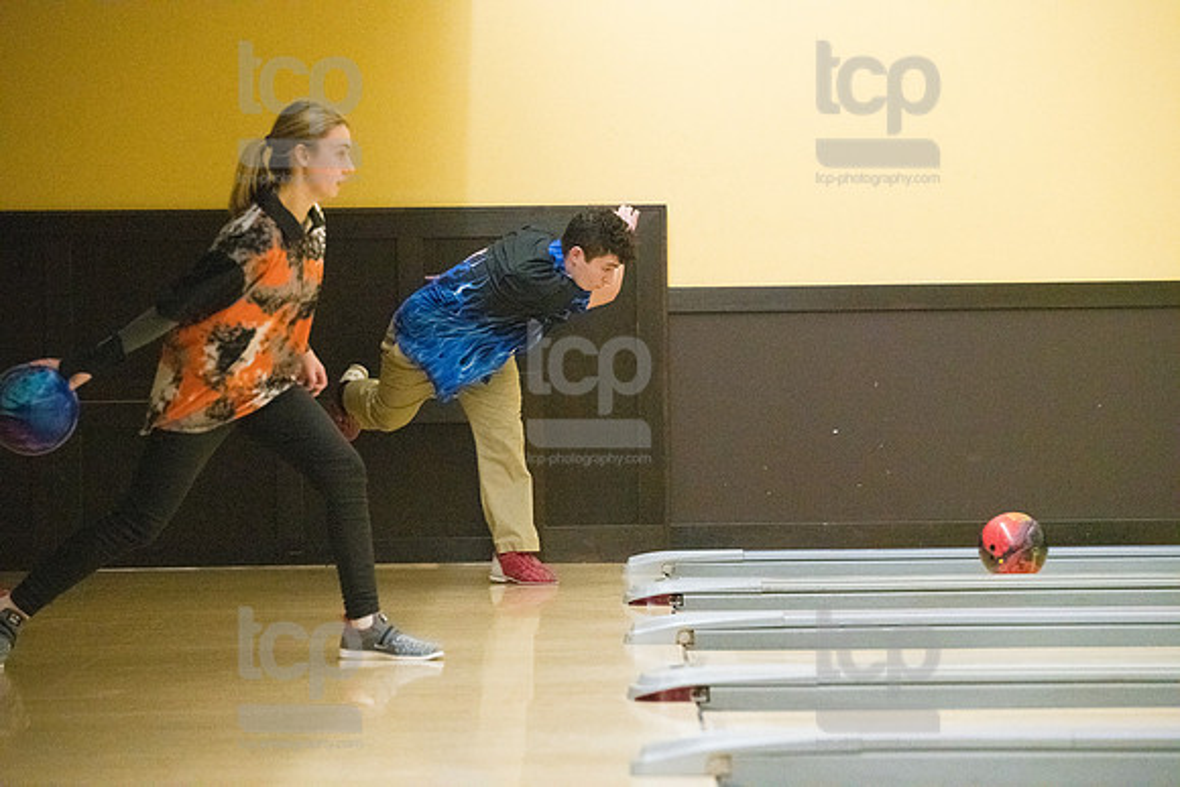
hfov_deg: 15.8
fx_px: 4262
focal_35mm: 130
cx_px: 590
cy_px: 394
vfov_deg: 10.6
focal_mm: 130
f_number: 4.5
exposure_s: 1/1000
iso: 10000
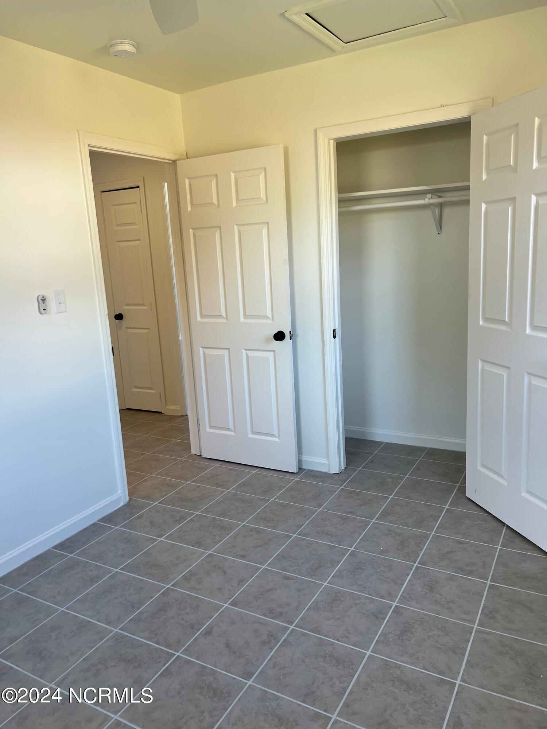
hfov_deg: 53.1
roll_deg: +3.6
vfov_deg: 67.3
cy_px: 364
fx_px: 548
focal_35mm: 26
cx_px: 274
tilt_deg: -11.3
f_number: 1.5
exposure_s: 1/134
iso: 64
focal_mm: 5.7
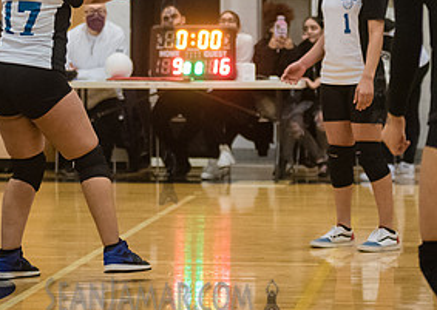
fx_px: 2391
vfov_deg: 7.4
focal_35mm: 193
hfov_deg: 10.4
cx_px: 79
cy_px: -24
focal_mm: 80
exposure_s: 1/400
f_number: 3.2
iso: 5000
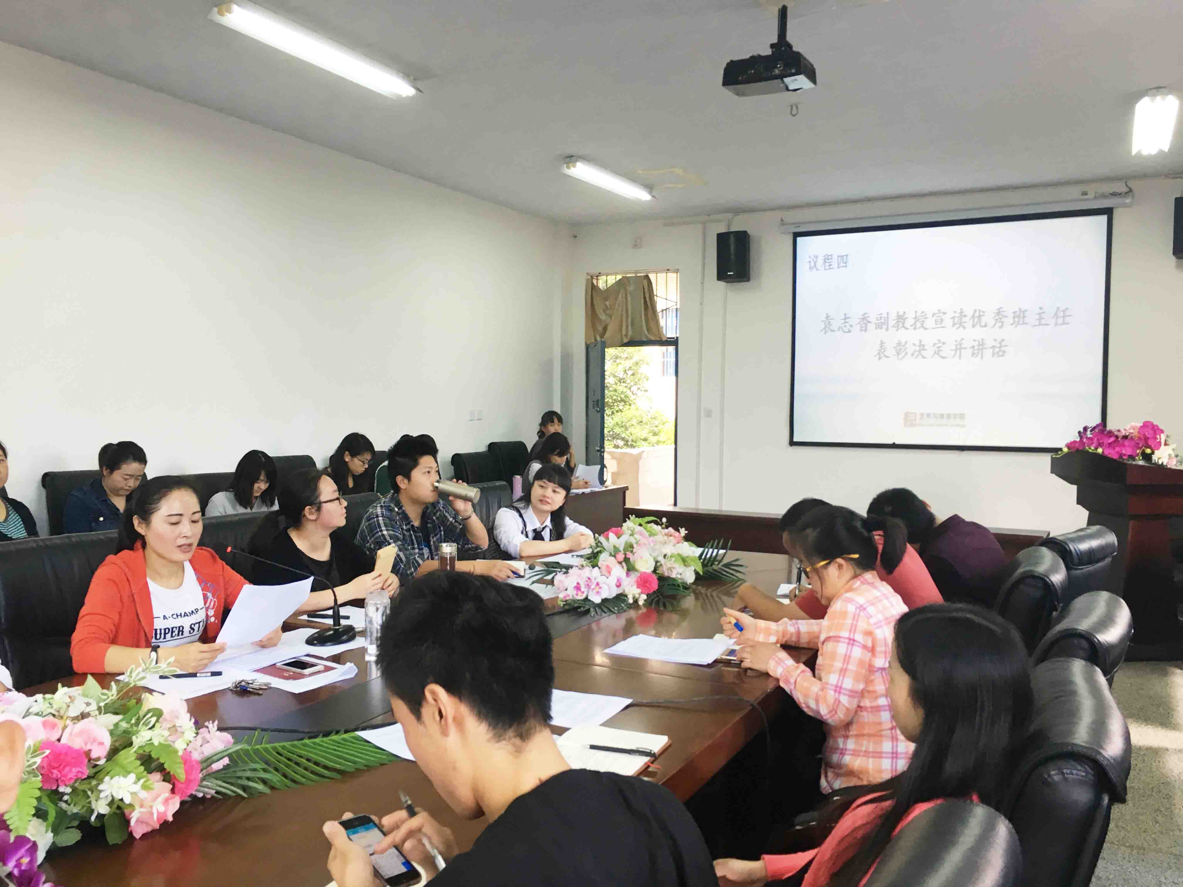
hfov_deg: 61.7
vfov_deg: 48.2
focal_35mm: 29
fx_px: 991
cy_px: 444
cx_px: 592
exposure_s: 1/33
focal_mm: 4.15
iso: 80
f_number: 2.2
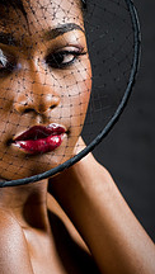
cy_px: 95
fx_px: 3176
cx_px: 10
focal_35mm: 436
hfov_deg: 2.8
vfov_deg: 4.9
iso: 320
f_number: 5.6
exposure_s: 1/125
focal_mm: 200
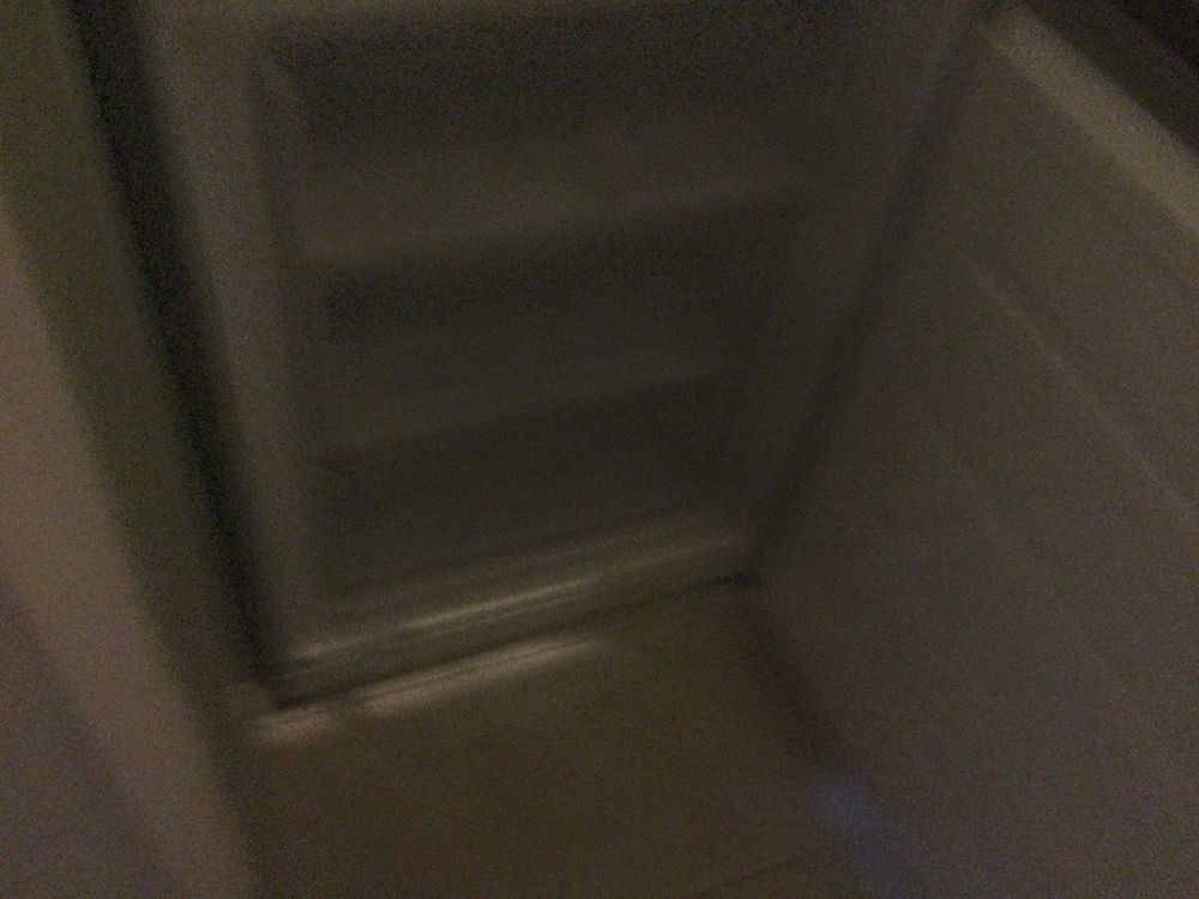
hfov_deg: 58.4
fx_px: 1074
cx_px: 600
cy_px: 450
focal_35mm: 31
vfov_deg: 45.4
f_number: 2.4
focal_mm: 3.3
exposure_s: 1/17
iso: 800
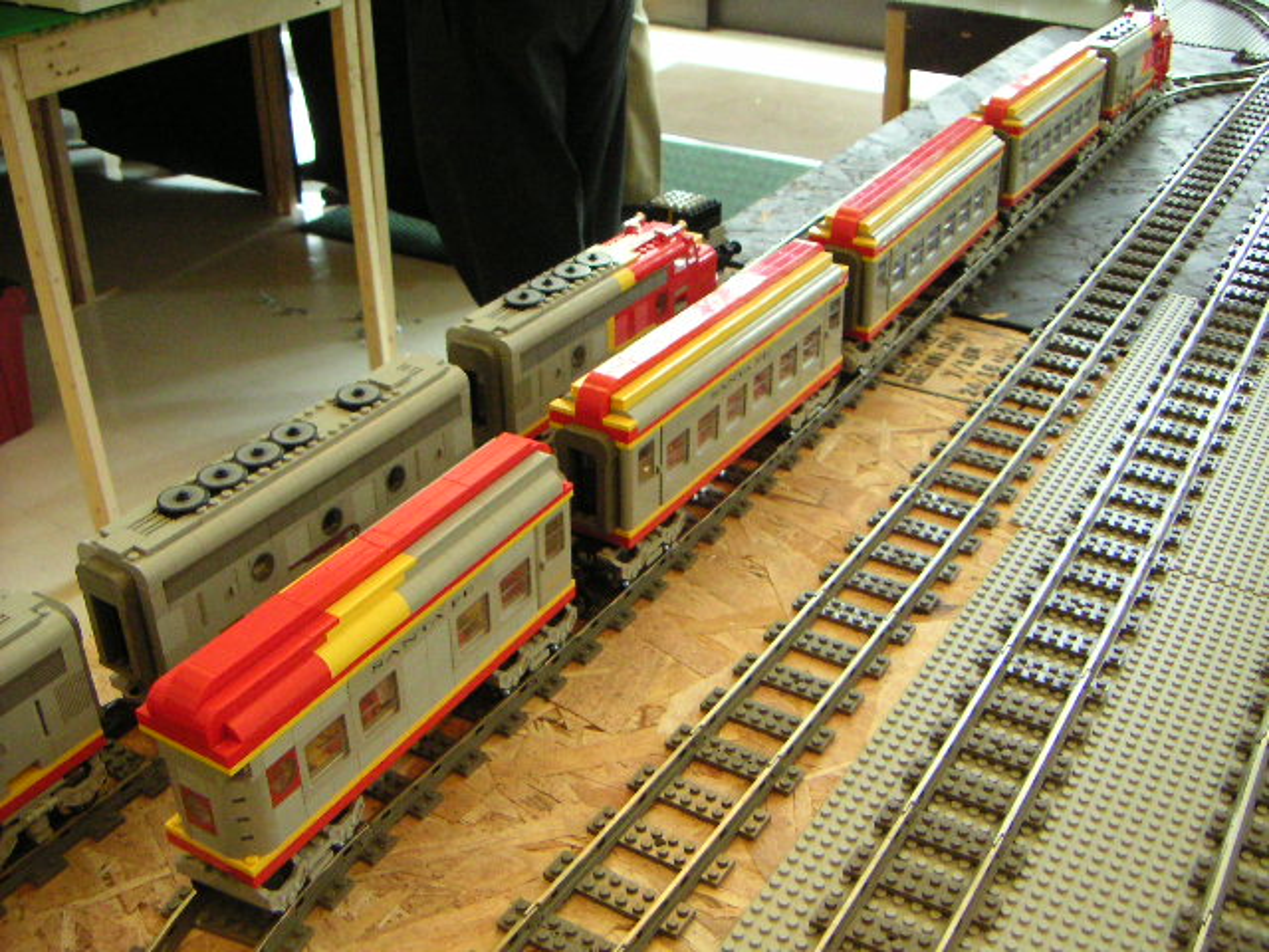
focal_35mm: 37
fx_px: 1356
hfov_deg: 50.1
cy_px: 476
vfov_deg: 38.7
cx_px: 634
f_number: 2.8
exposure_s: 1/90
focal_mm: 4.8
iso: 400
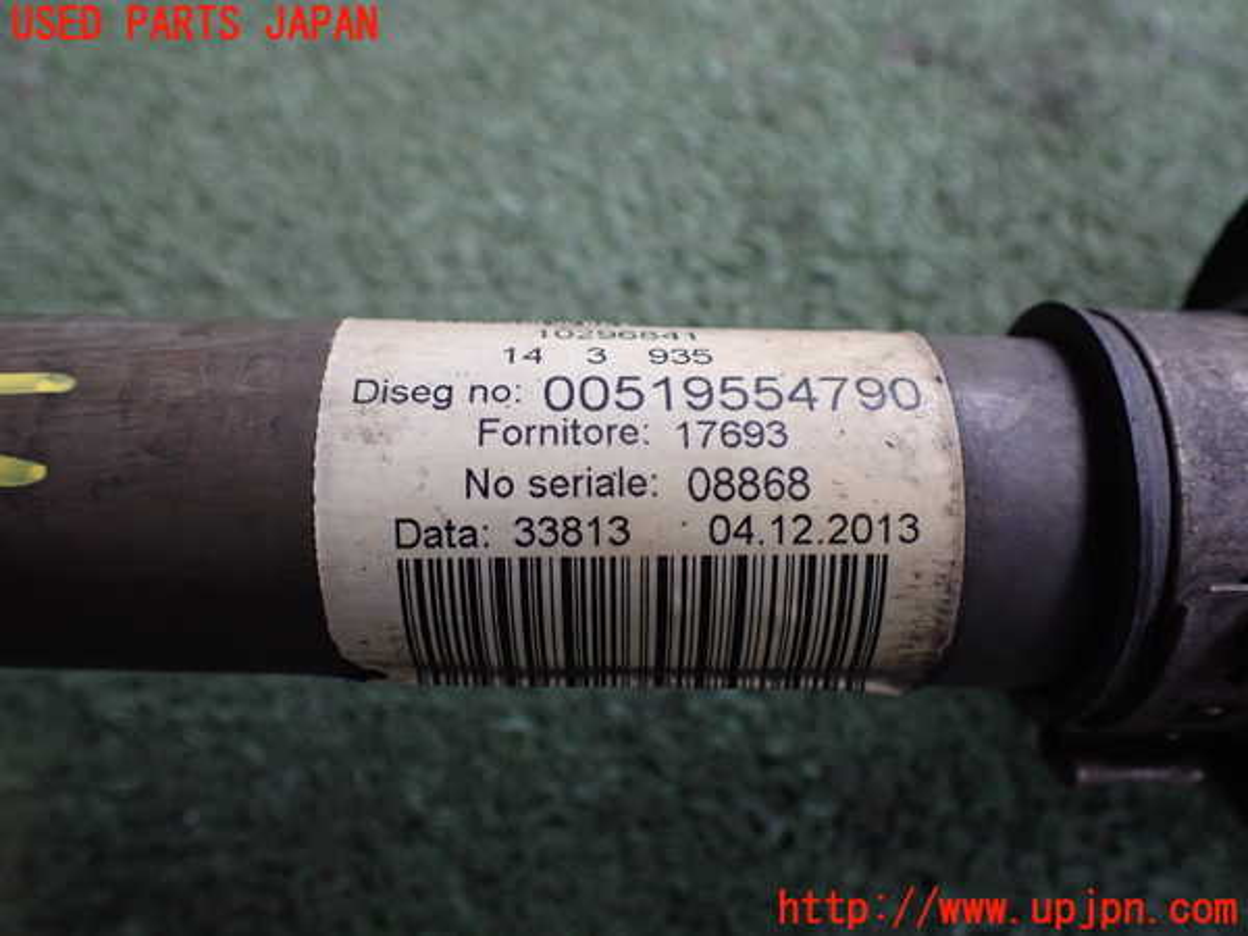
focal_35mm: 30
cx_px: 624
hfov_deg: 60.0
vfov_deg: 46.8
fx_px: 1082
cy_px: 468
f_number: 2.3
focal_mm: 5.4
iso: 320
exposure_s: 1/125
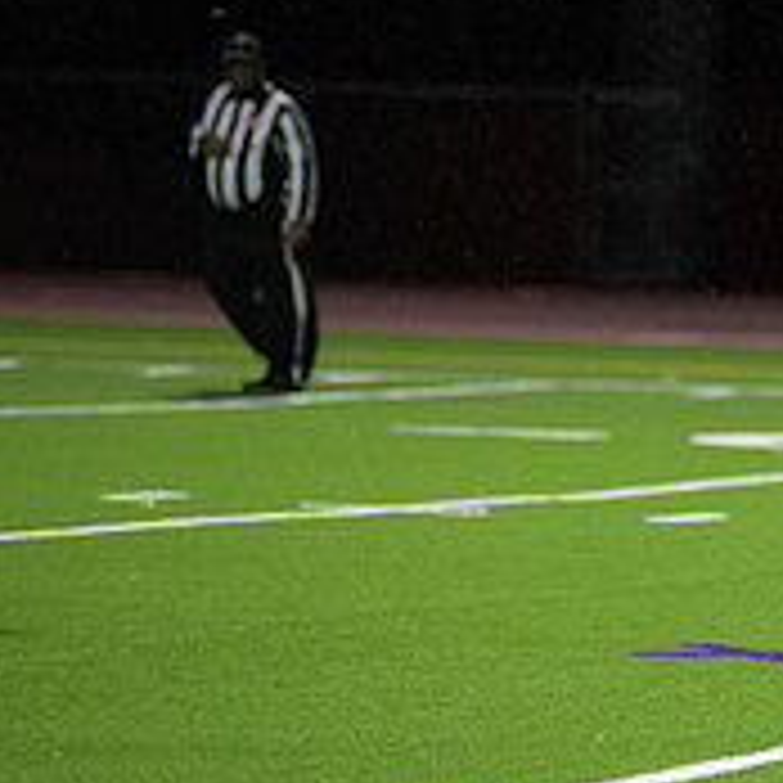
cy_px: 263
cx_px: 1188
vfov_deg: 4.4
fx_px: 10160
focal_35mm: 397
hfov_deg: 4.4
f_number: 2.8
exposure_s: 1/200
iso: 1000
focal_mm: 140
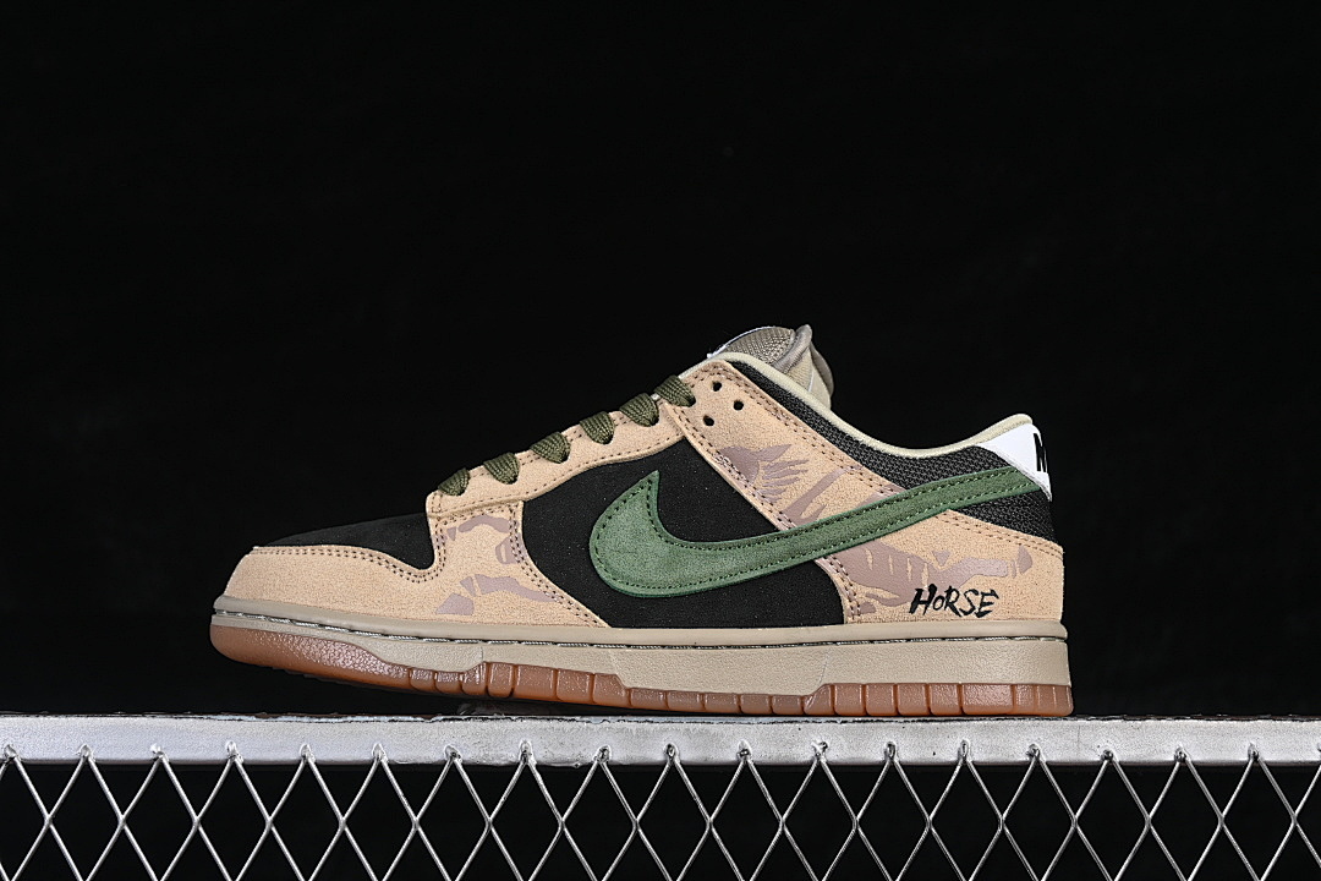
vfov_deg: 18.2
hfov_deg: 27.0
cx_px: 660
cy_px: 440
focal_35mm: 75
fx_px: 2752
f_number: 7.1
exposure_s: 1/80
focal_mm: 50
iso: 160
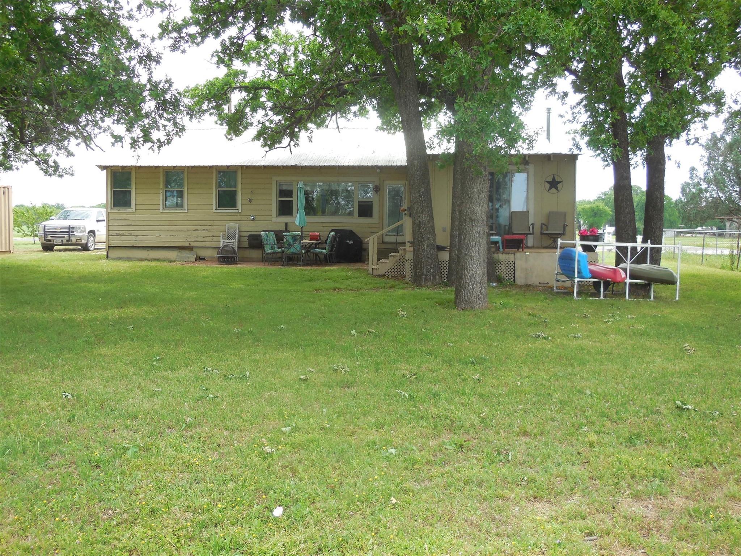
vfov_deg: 36.0
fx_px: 856
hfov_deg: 46.8
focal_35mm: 40
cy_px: 278
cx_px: 370
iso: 125
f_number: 3.6
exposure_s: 1/320
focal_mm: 7.1
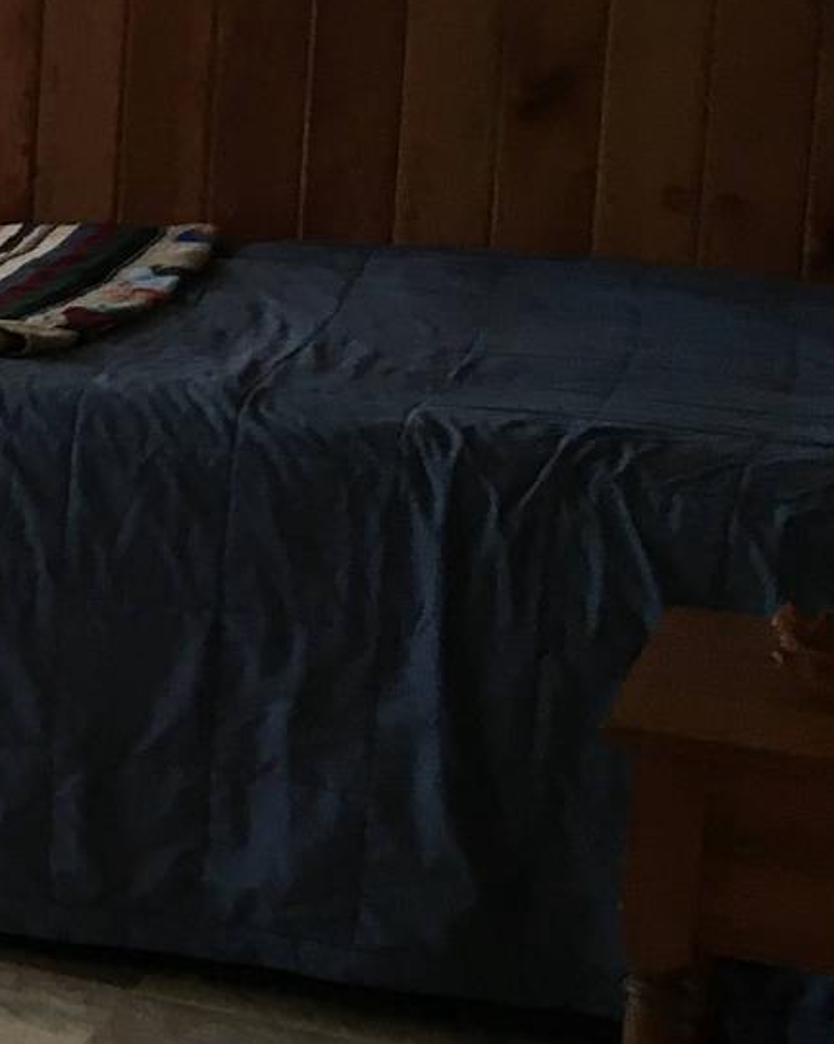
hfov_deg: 11.9
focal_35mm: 107
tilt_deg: -7.9
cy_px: 204
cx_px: -1115
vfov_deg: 17.8
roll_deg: +0.6
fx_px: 3304
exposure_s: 1/30
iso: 64
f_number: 2.2
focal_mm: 4.15
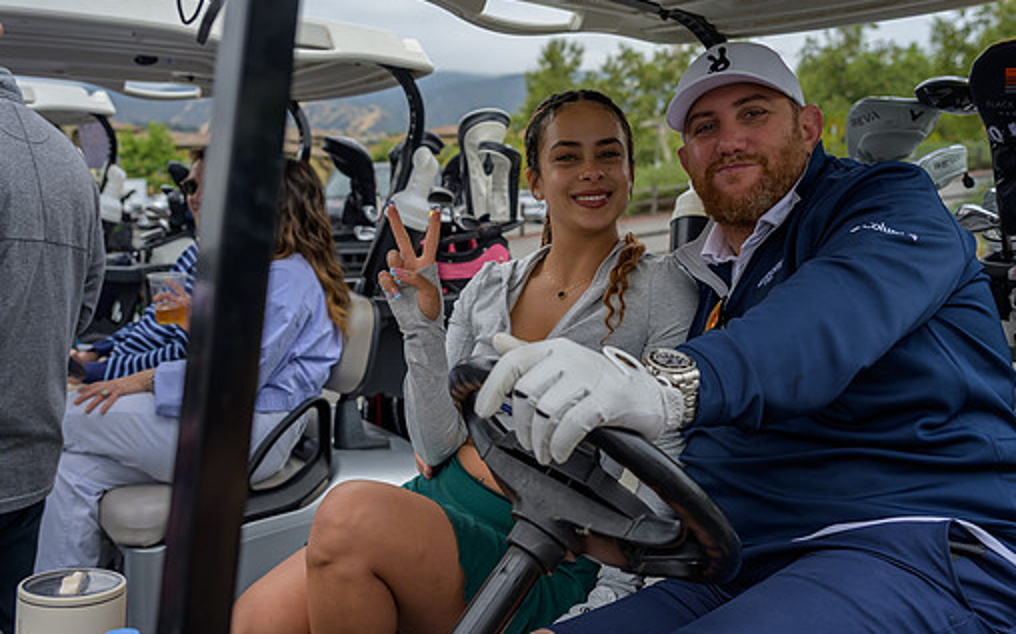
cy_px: 295
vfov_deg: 32.7
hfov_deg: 50.4
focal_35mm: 39
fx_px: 1079
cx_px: 532
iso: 100
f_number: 4
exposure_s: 1/200
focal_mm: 33.5
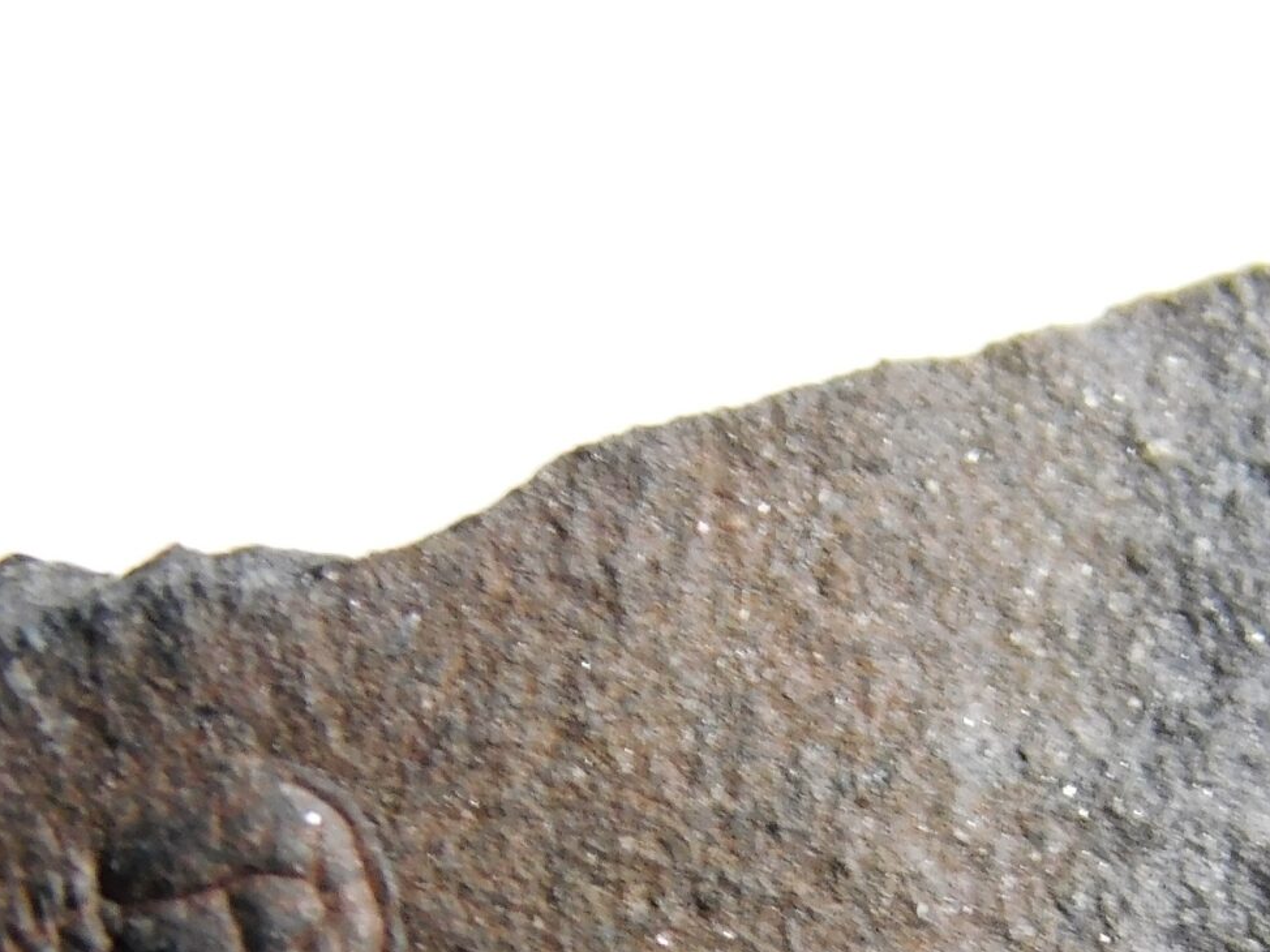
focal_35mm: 531
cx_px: 771
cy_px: 1163
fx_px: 19477
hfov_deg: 3.7
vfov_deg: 2.8
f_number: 5.4
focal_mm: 35.9
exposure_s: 1/60
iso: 125
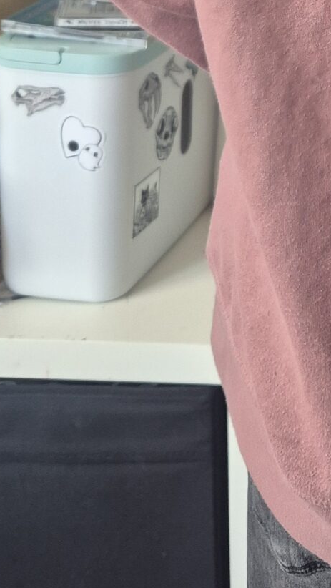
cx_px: 527
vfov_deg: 23.6
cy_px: -199
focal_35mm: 78
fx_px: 1216
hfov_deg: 14.3
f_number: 1.8
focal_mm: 5.4
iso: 160
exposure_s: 1/100
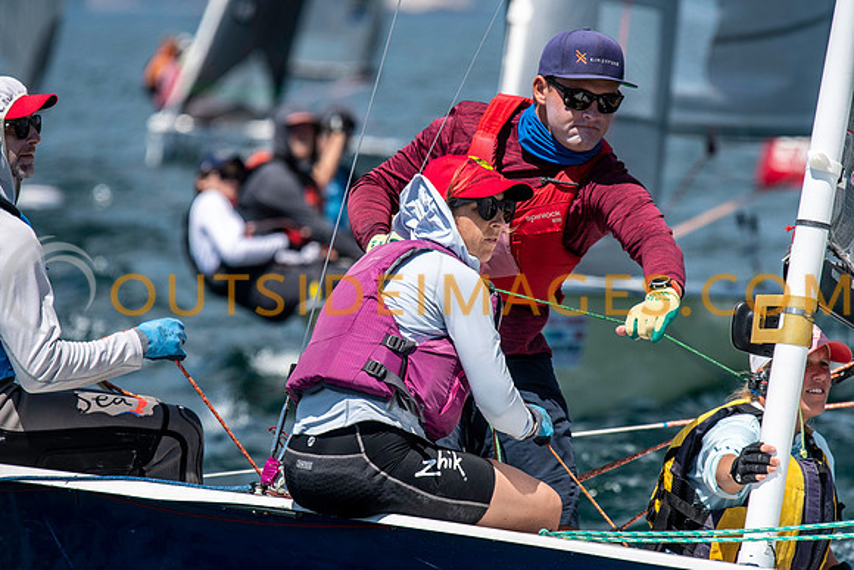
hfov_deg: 4.6
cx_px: 427
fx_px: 10677
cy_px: 285
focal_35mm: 450
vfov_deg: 3.1
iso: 320
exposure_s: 1/2500
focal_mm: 300
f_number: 5.6
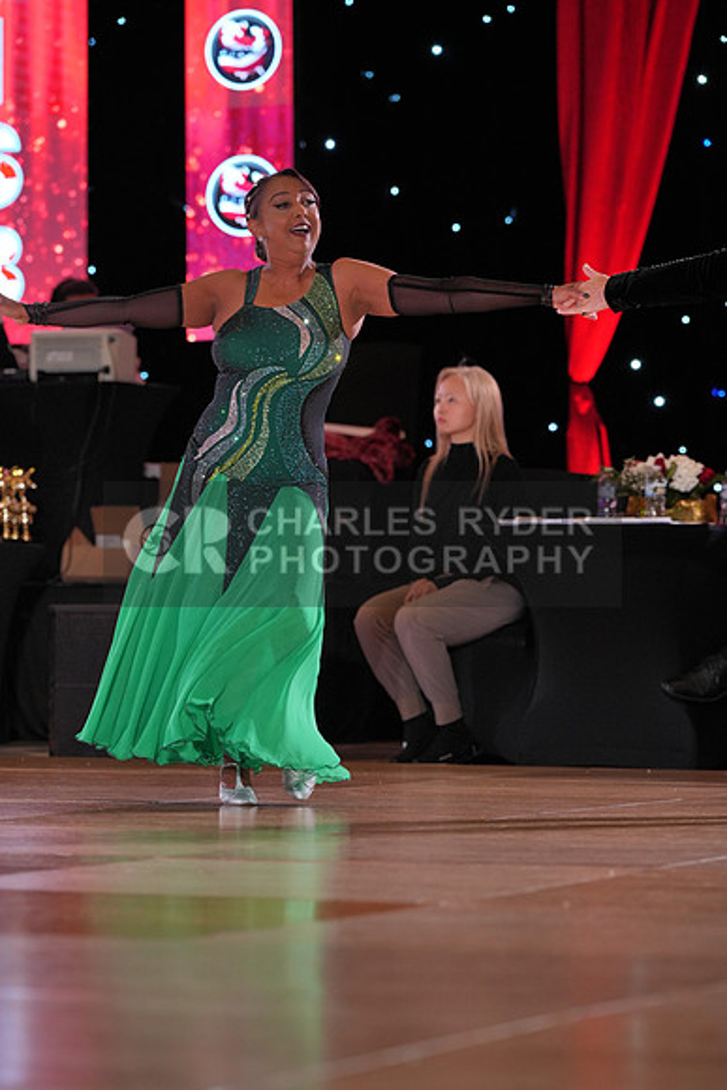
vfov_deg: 14.2
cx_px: 364
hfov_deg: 9.5
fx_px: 4389
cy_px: 545
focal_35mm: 145
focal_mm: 145
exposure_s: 1/400
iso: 1600
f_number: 4
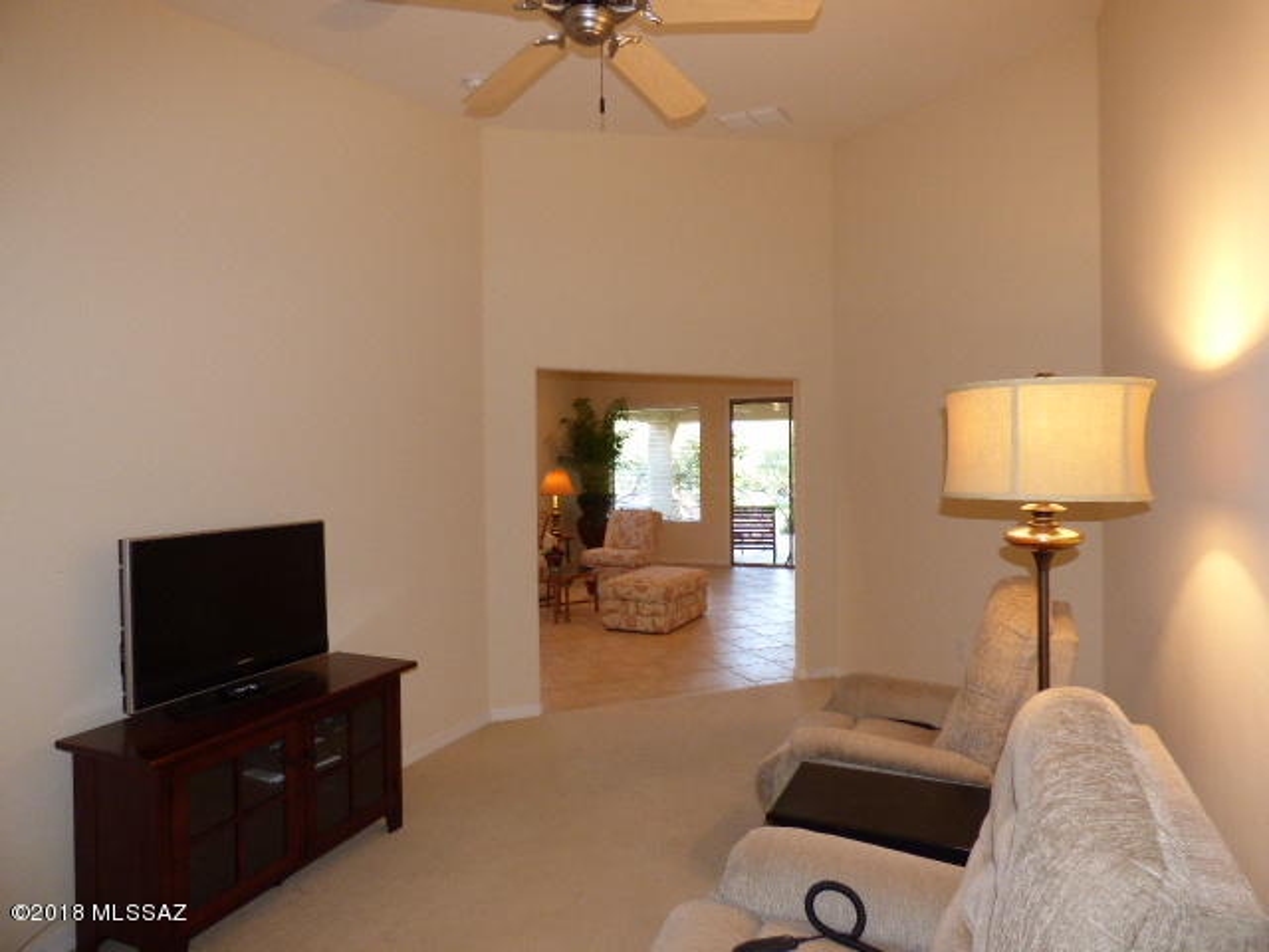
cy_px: 476
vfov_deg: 66.0
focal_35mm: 20
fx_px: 733
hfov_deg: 81.7
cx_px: 634
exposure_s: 1/60
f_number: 2.8
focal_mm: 3.58
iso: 320
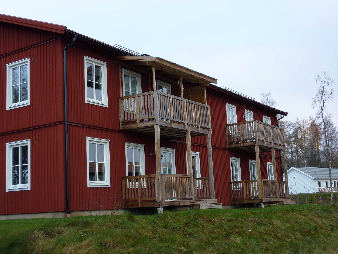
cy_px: 127
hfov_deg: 36.8
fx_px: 508
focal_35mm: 52
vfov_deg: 28.0
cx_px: 169
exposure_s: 1/40
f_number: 3.8
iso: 80
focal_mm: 8.5
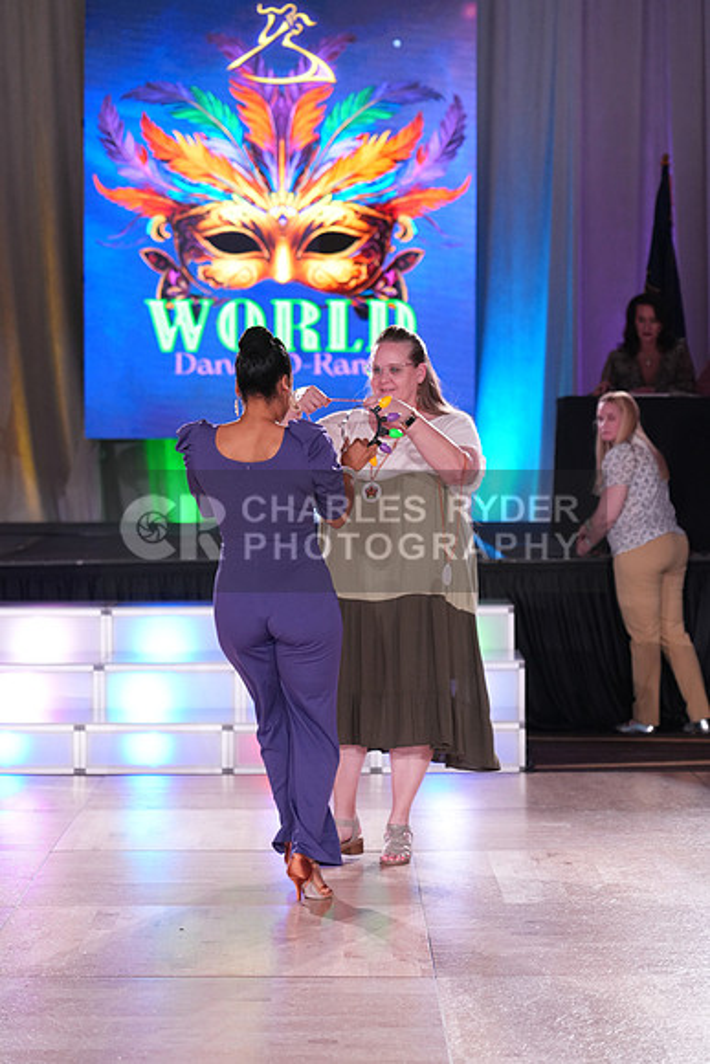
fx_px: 3104
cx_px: 355
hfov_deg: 13.0
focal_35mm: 105
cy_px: 532
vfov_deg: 19.5
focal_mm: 105
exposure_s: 1/400
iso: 2000
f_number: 4
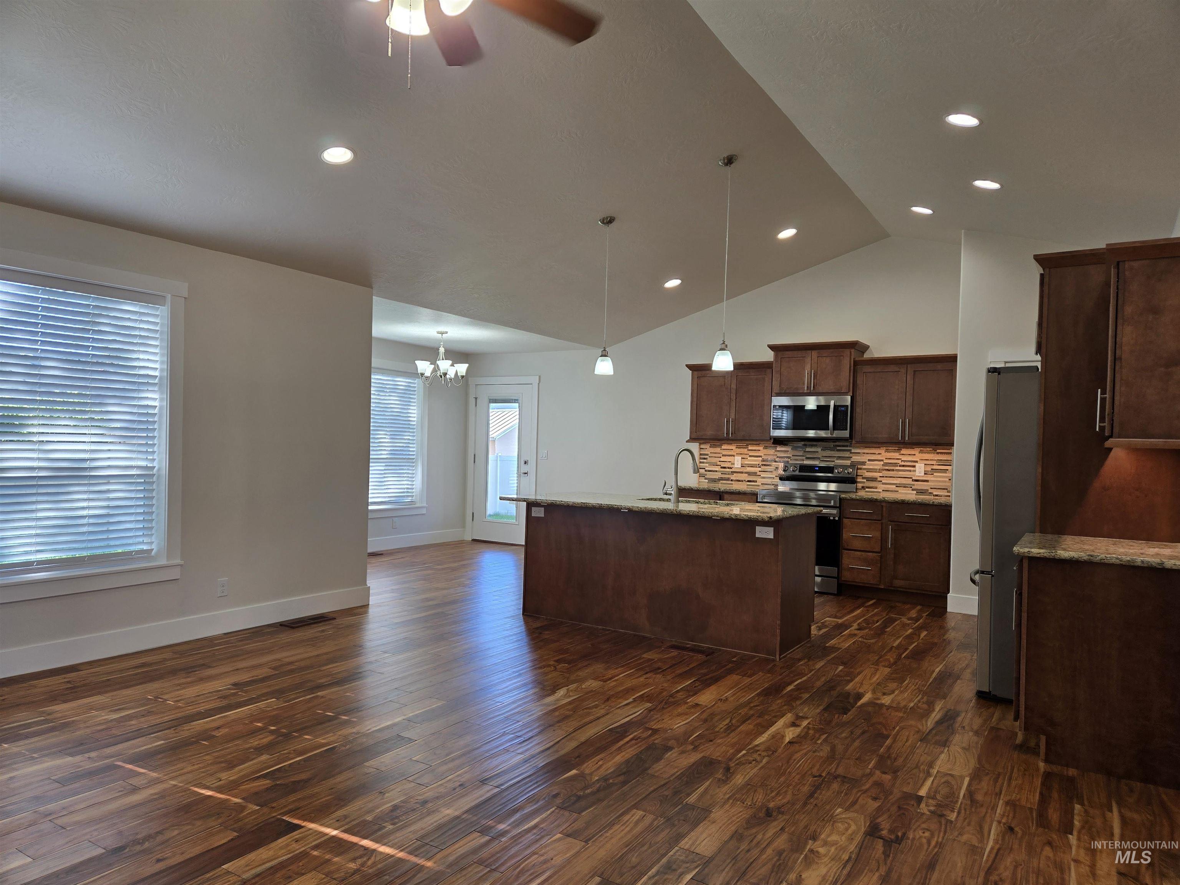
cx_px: 590
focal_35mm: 23
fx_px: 784
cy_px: 442
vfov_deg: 58.9
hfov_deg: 73.9
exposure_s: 1/120
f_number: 1.8
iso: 50
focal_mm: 5.4
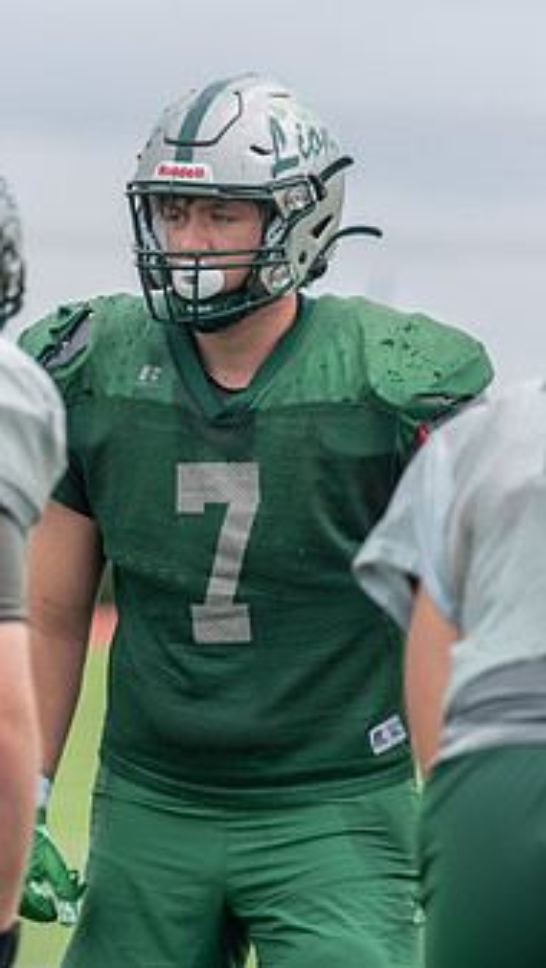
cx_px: 233
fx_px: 8145
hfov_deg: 3.8
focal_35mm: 317
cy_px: 415
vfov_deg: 6.8
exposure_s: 1/1250
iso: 250
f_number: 4
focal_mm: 176
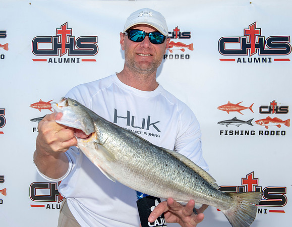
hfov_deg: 40.6
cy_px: 105
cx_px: 138
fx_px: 394
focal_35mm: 46
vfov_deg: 32.1
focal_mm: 38
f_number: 8
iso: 125
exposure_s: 1/200
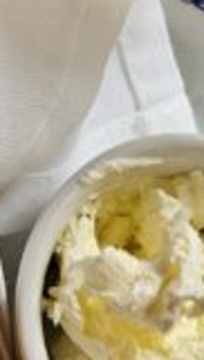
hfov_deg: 11.0
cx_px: -12
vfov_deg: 18.8
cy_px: -38
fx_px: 1044
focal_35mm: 109
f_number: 1.8
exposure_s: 1/120
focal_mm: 5.4
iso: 160
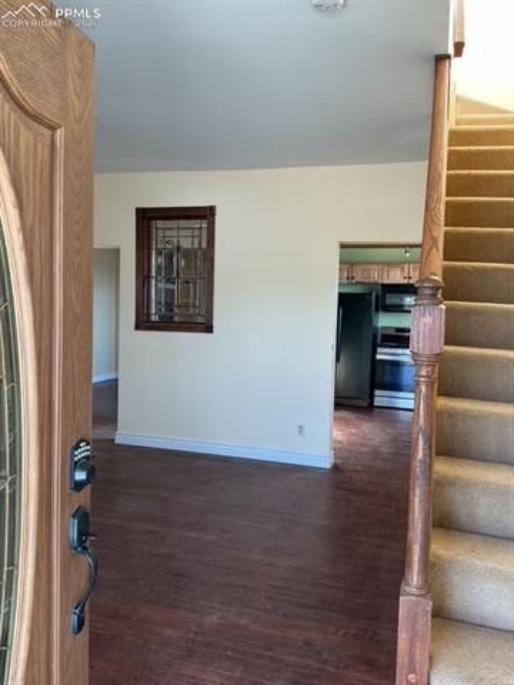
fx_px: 574
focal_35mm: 29
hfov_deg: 48.2
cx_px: 257
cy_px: 342
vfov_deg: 61.7
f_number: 1.8
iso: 40
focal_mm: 3
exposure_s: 1/60
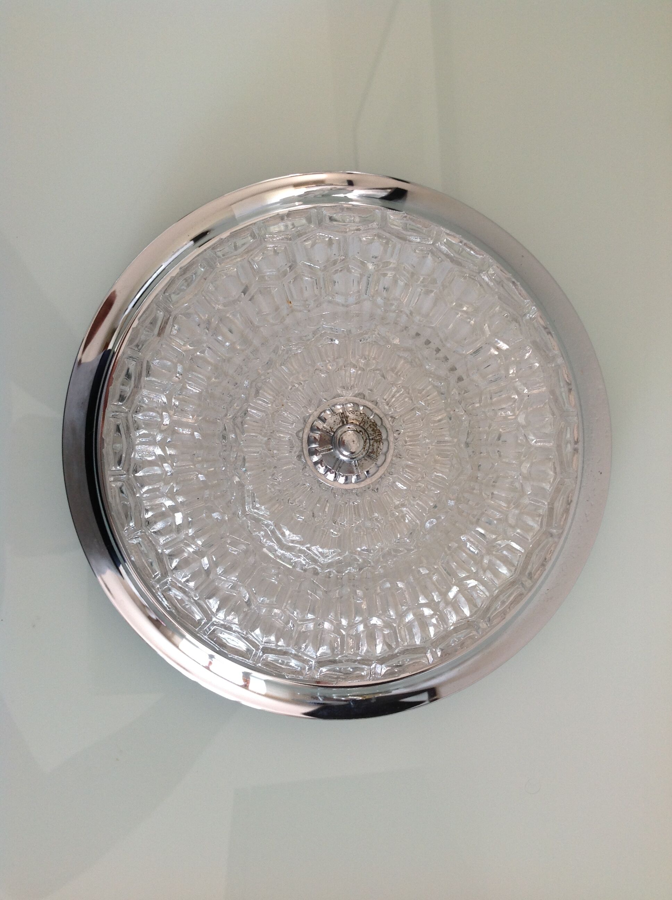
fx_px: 908
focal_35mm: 35
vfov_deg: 52.7
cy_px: 450
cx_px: 336
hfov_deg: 40.6
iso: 50
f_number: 2.4
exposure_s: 1/24
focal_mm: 4.28
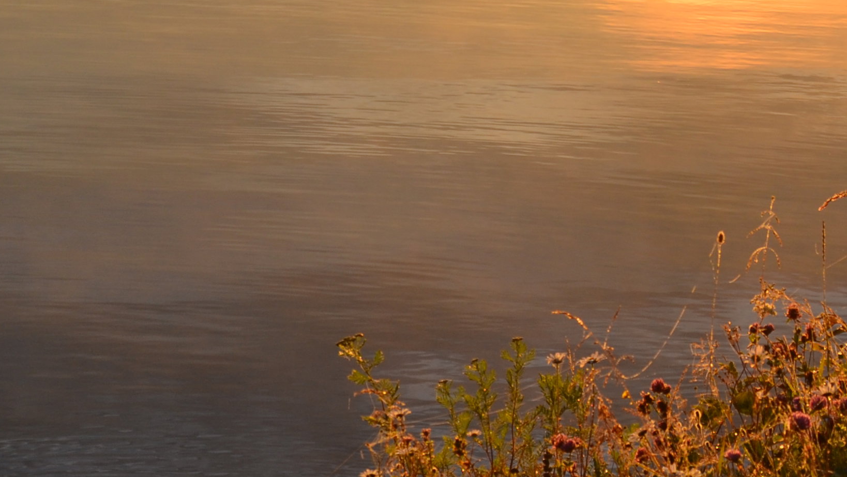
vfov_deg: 10.9
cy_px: 21
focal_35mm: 110
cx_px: 1080
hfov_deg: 18.2
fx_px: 2482
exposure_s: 1/200
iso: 100
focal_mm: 25
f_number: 7.1
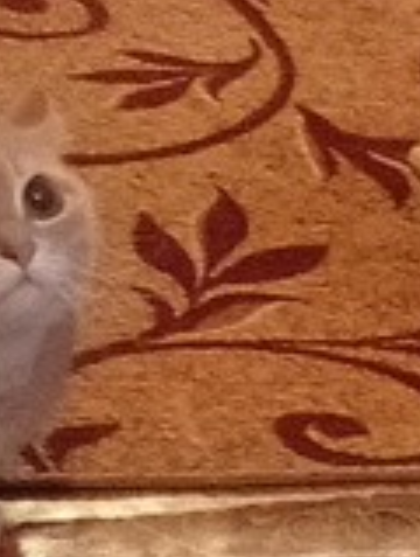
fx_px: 4753
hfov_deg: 5.0
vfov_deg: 6.7
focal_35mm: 295
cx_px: -61
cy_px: 172
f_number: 1.8
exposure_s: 1/20
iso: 680
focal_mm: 3.84
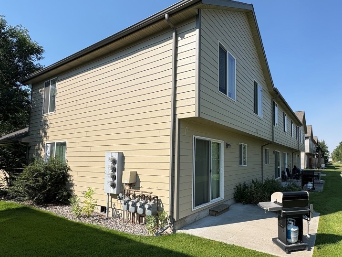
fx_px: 198
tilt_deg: +3.9
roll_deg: +0.2
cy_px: 147
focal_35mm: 20
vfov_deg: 65.7
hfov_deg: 79.4
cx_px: 225
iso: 50
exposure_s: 1/1789
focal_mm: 2.22
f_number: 2.2
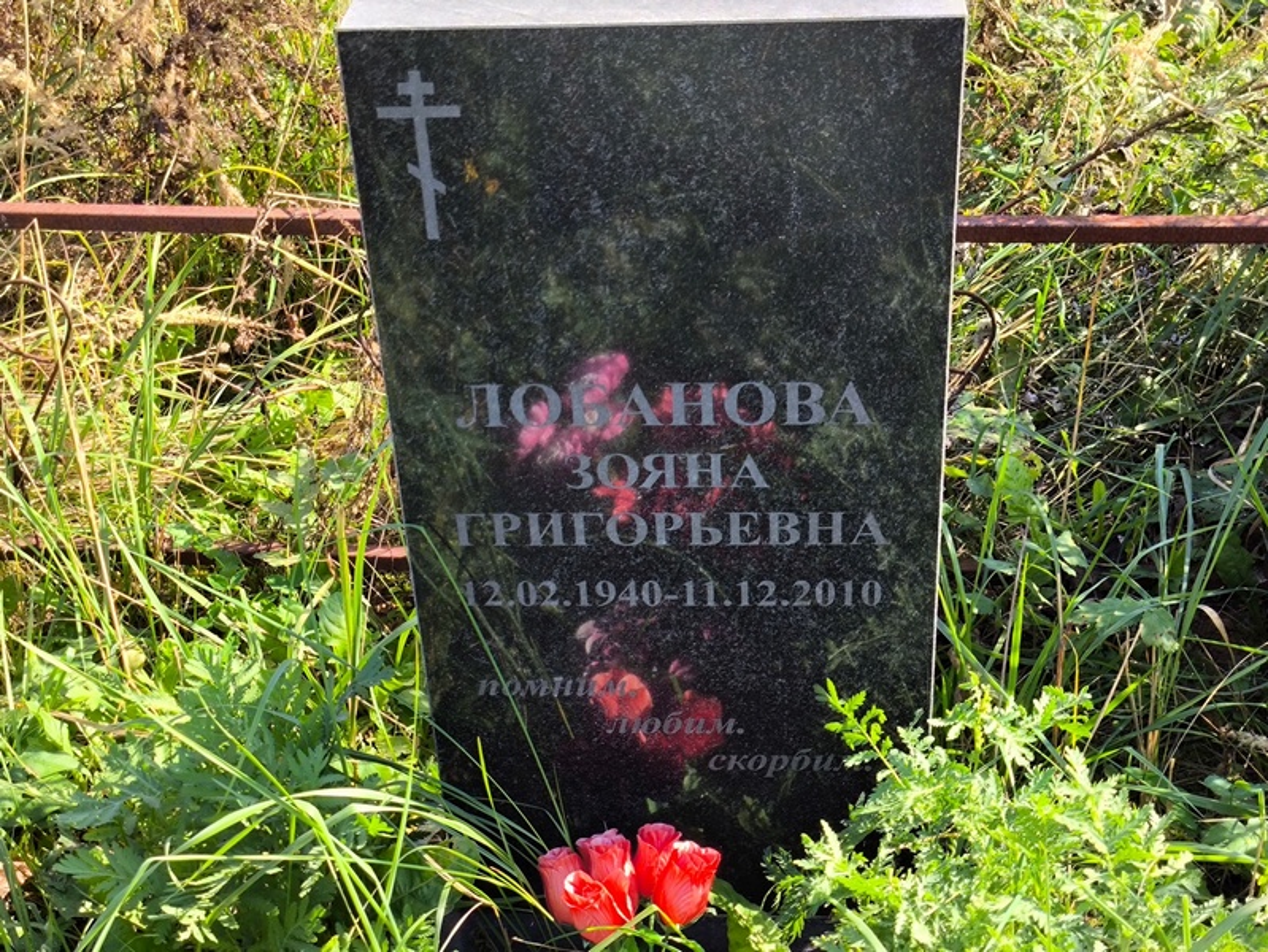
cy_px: 476
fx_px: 1832
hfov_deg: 38.2
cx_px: 634
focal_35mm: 50
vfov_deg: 29.1
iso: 50
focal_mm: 4.71
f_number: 1.7
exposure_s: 1/303
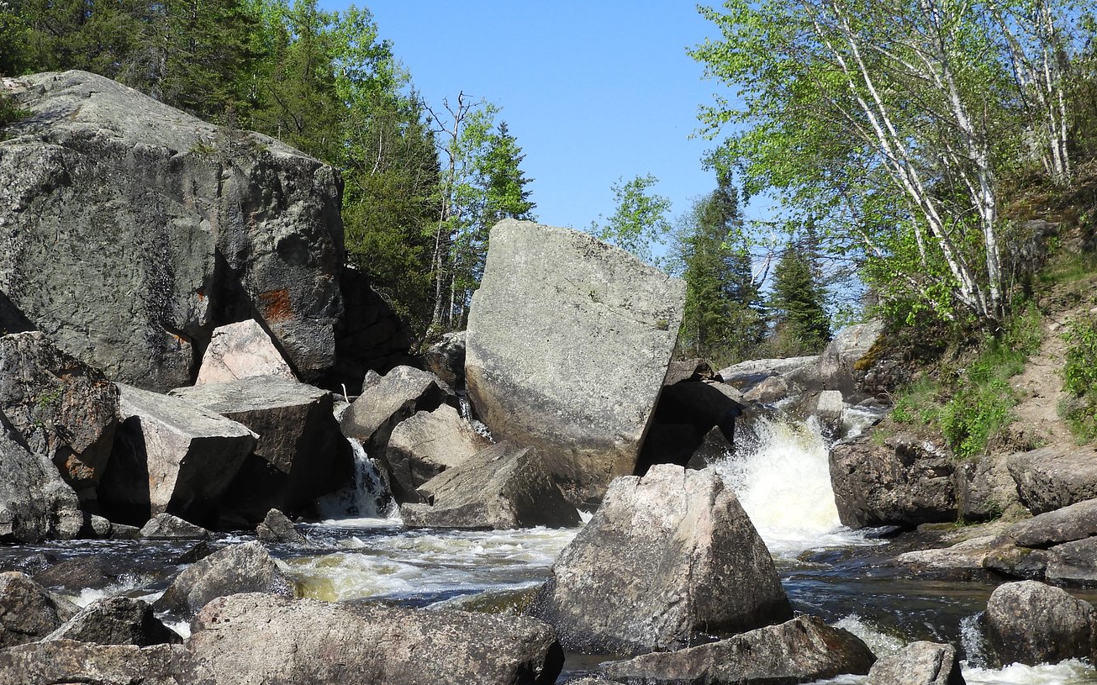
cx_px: 461
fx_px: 2331
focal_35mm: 78
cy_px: 367
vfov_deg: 16.7
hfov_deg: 26.4
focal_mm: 10.7
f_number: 4.2
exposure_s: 1/800
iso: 100
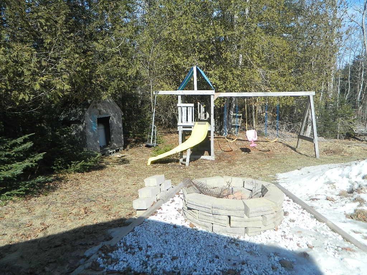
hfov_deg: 69.4
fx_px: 265
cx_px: 184
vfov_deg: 54.9
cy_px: 138
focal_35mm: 25
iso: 80
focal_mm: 4.5
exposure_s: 1/800
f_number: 3.1
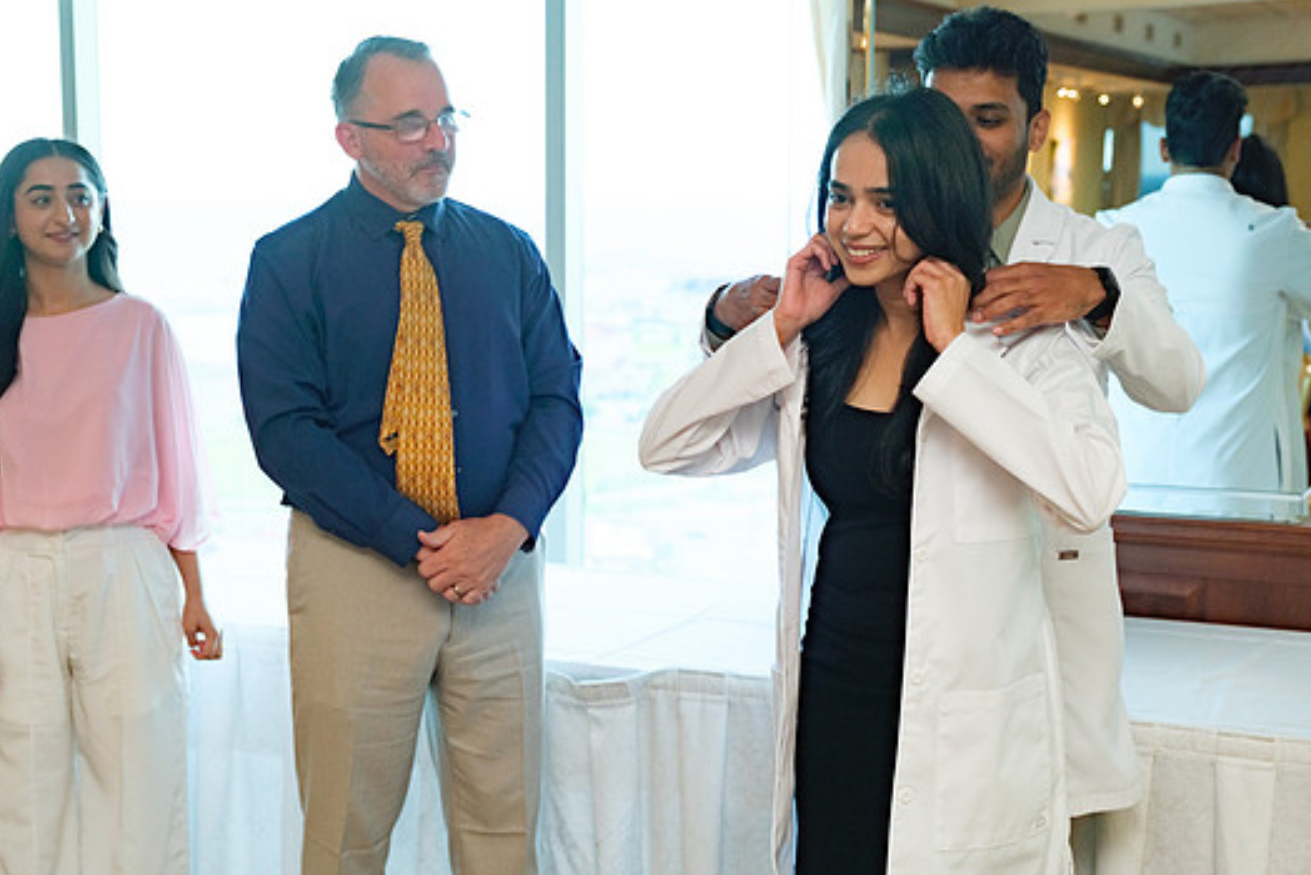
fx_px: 1895
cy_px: 446
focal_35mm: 52
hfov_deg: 38.2
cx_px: 633
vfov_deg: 26.0
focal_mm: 31.1
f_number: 2.8
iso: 640
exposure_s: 1/125
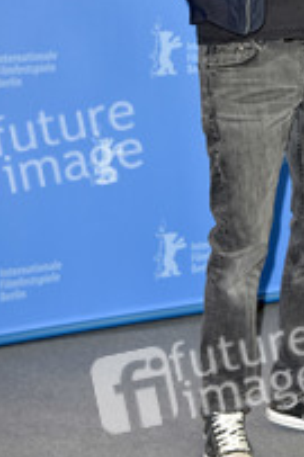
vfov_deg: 15.8
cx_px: 272
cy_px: 43
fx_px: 1624
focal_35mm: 128
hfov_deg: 10.6
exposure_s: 1/160
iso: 640
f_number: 5.6
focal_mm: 65
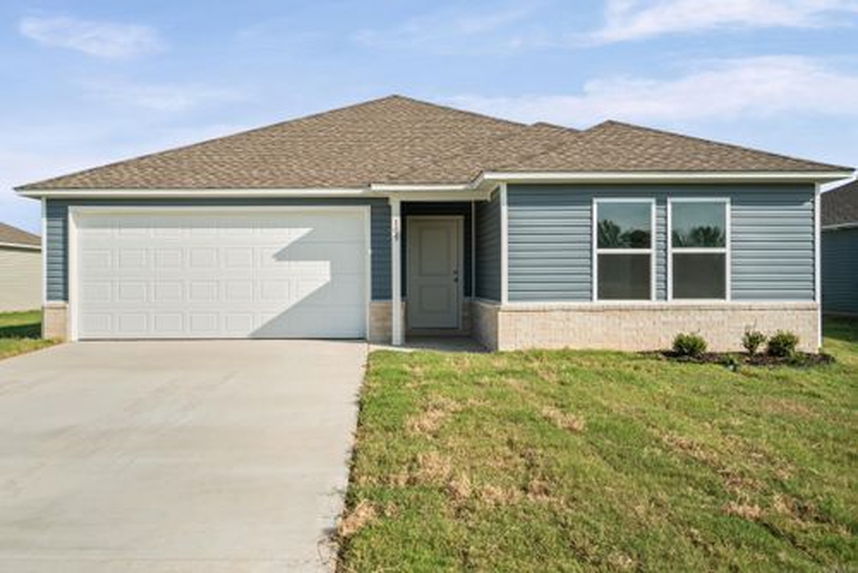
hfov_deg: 67.4
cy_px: 286
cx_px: 429
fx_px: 644
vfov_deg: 48.0
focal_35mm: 27
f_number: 9
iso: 250
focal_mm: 18
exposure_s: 1/250
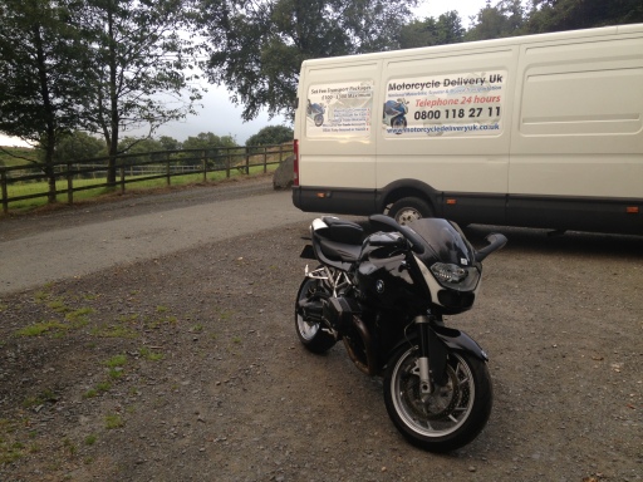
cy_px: 241
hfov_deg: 55.4
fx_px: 613
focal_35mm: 33
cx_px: 322
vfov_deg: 42.9
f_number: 2.4
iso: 50
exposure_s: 1/60
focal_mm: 4.13
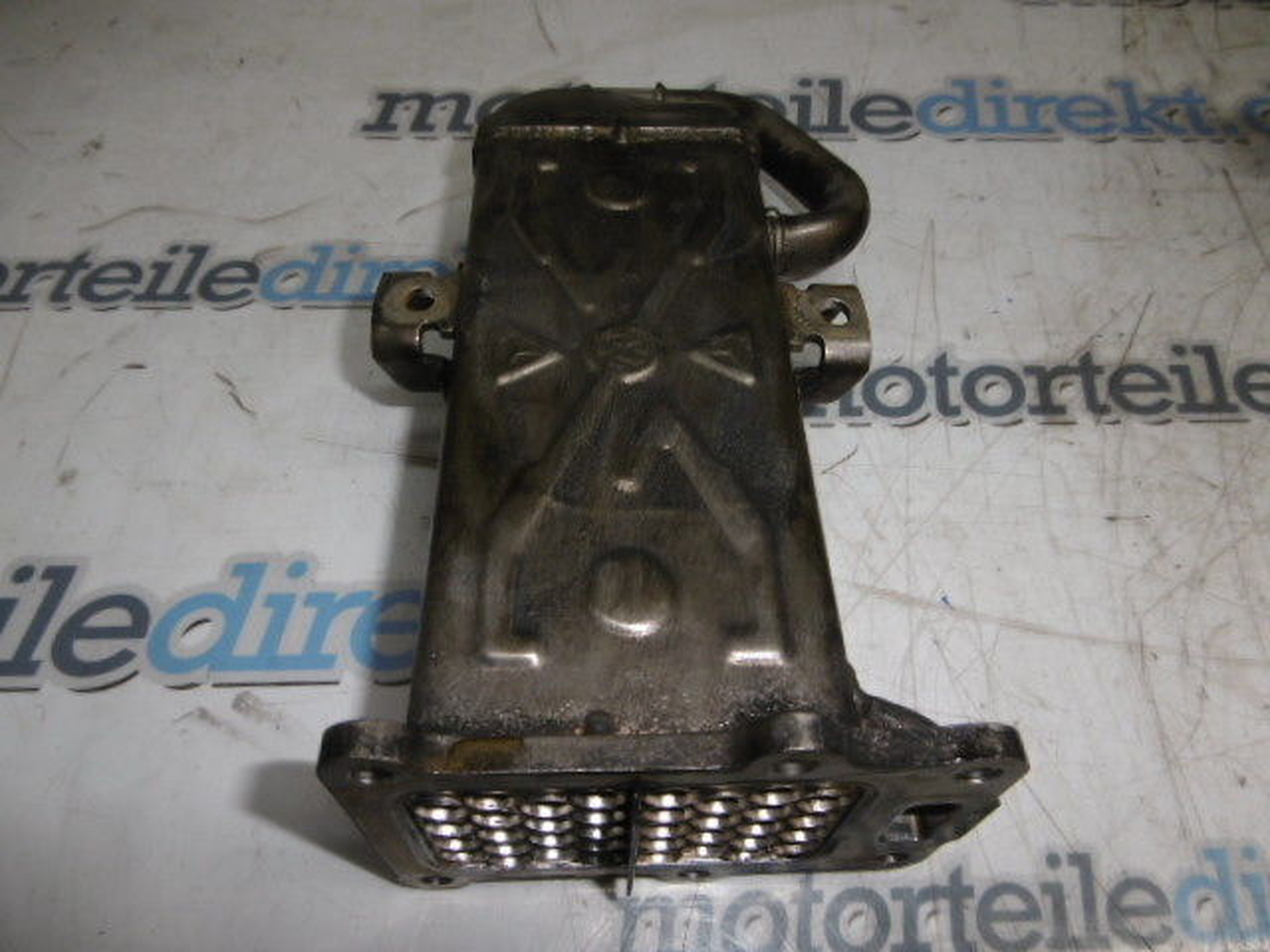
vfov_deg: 56.8
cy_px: 476
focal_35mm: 24
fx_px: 881
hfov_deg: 71.6
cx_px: 635
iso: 100
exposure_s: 1/60
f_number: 3.1
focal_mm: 4.3
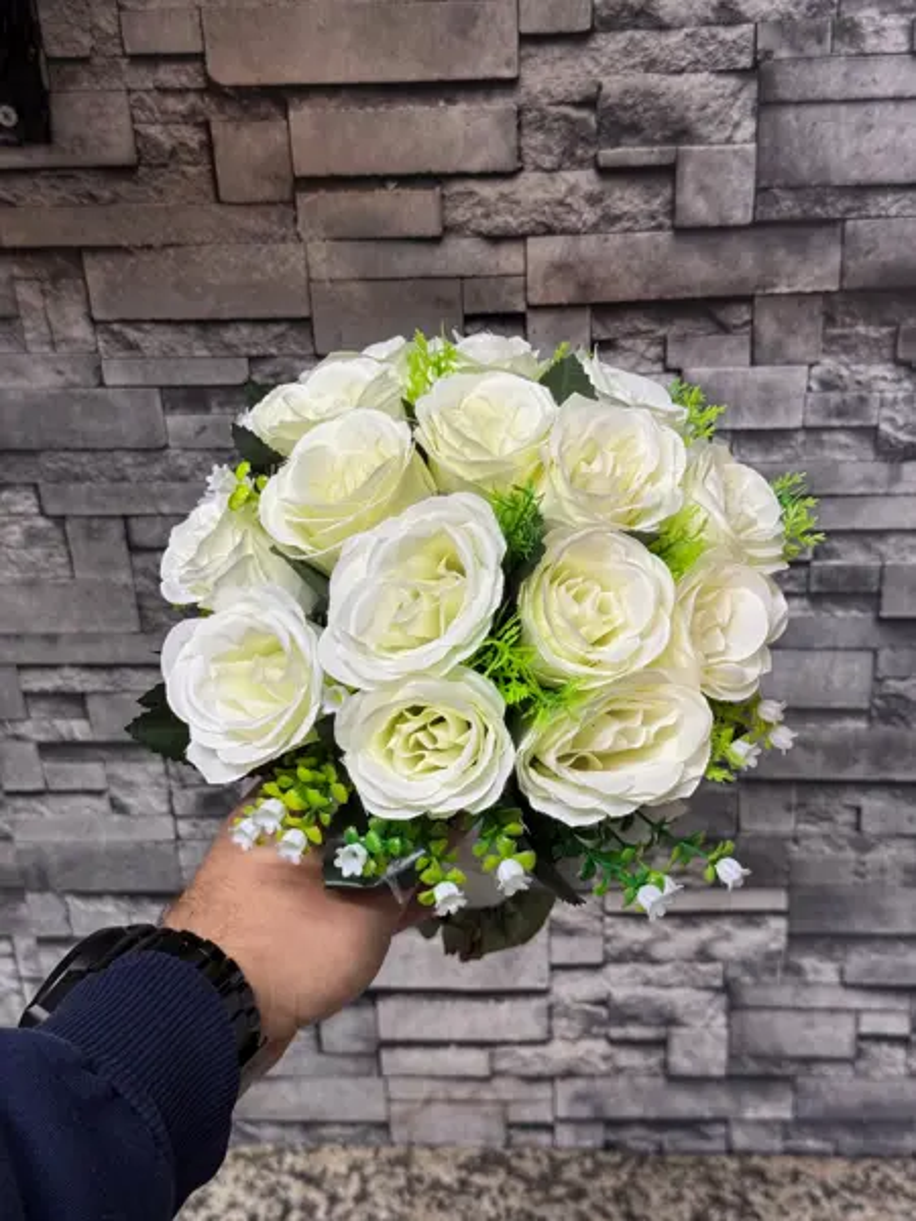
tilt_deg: -29.3
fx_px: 1694
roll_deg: +2.9
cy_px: 610
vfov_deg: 39.7
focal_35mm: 48
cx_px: 458
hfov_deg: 30.3
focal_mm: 6.76
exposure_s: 1/50
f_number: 1.78
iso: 160
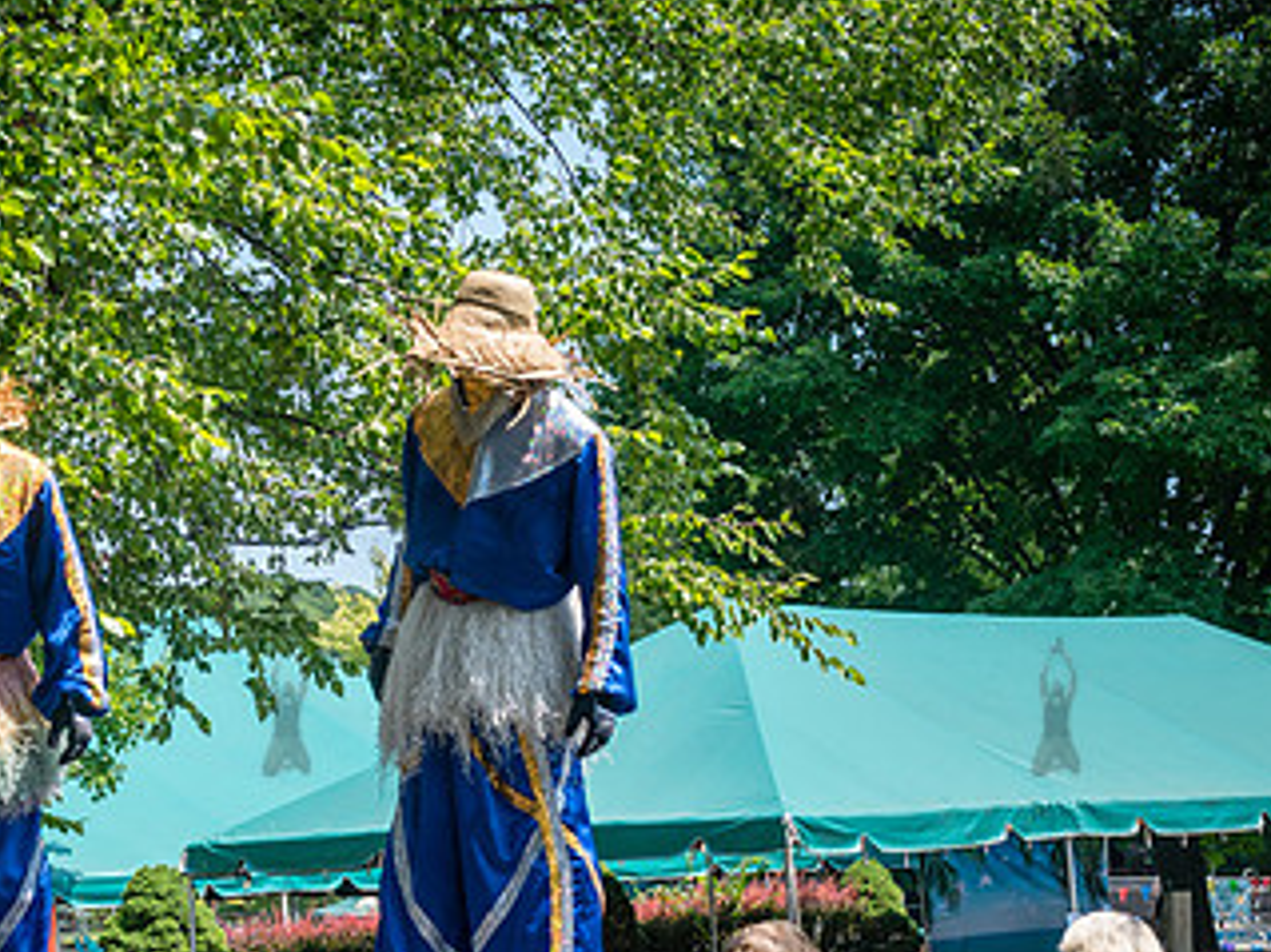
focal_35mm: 83
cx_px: 225
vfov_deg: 17.7
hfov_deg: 23.2
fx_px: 3046
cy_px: 667
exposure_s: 1/2000
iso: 400
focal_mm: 43
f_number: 3.5
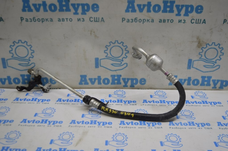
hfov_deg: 49.6
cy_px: 76
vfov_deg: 34.2
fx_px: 247
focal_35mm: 39
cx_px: 114
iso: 400
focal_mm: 26
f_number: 4.5
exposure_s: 1/80
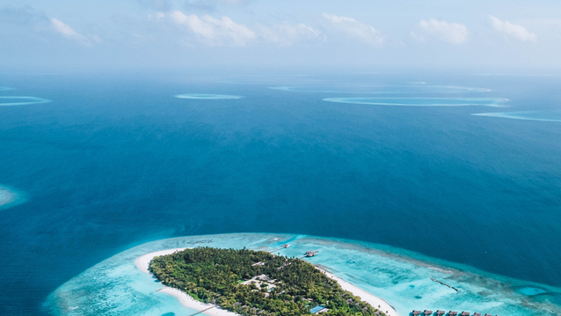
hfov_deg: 50.8
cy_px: 243
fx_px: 550
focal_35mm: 37
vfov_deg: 31.3
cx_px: 447
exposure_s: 1/2000
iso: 100
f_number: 2.8
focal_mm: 8.38
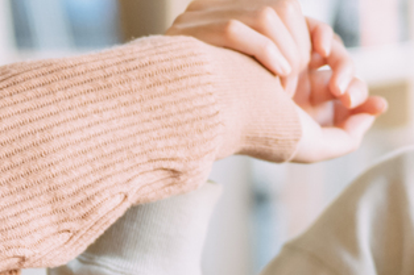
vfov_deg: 4.3
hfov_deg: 6.5
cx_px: 393
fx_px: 3655
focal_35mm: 318
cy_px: 343
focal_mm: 50
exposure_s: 1/250
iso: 500
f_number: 2
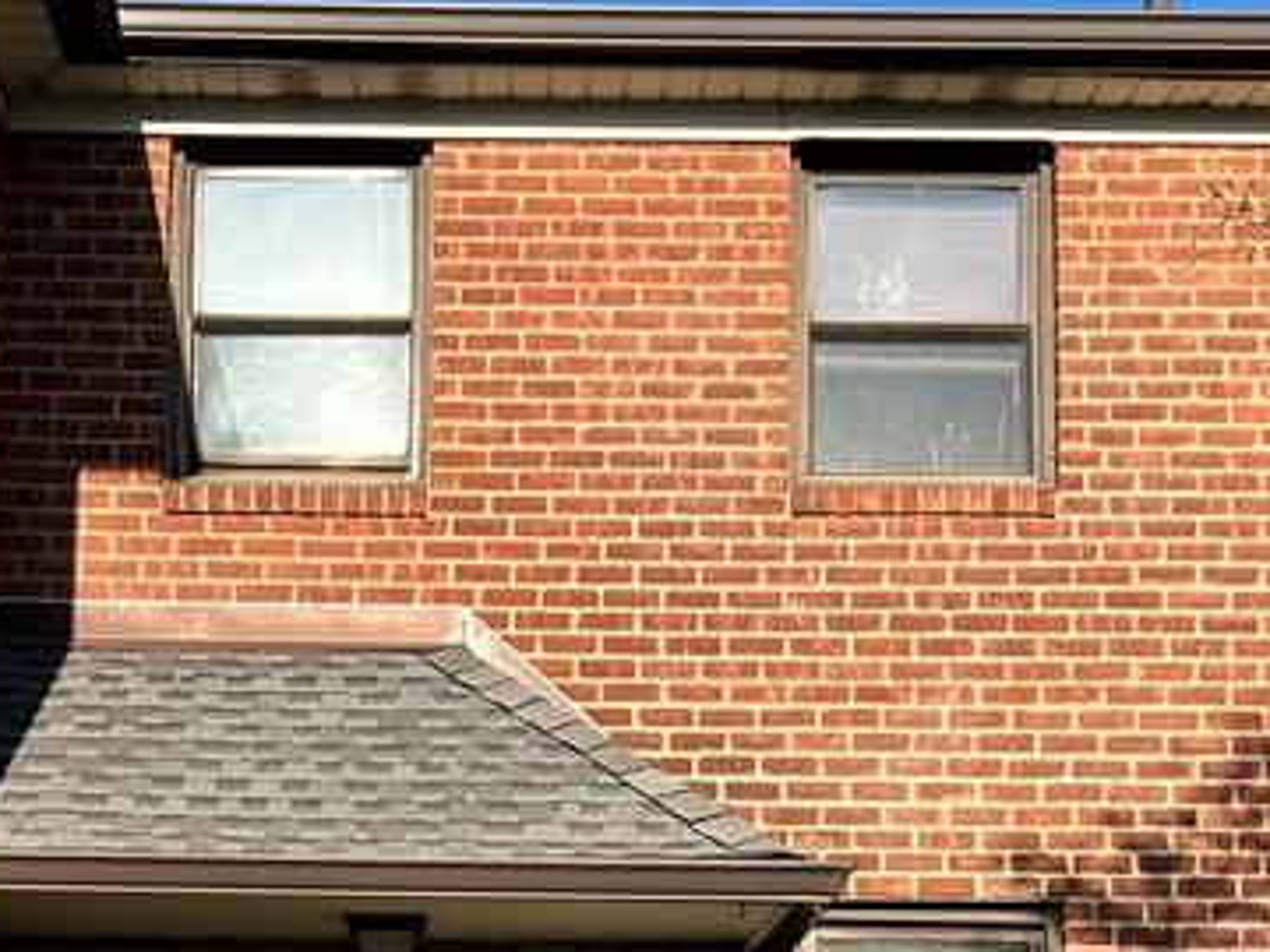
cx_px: 519
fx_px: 2715
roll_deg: -1.5
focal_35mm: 74
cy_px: 987
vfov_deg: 19.2
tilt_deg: +6.9
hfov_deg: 26.3
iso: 50
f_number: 1.5
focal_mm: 5.7
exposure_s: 1/2083
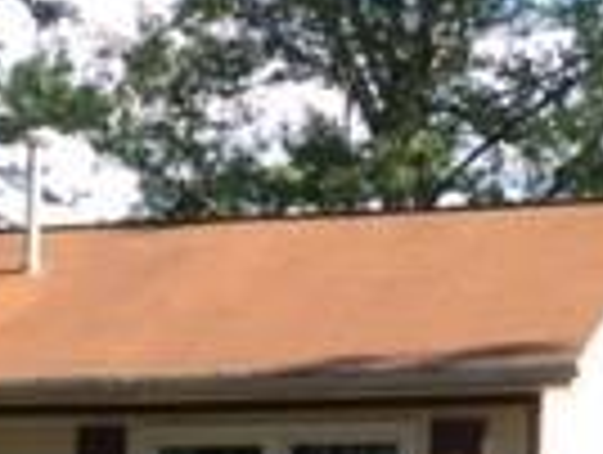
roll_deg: -1.9
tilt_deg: -5.5
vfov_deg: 10.2
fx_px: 2408
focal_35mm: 138
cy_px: 809
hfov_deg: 14.2
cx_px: 144
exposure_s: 1/265
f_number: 2.2
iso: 32
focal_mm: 4.15
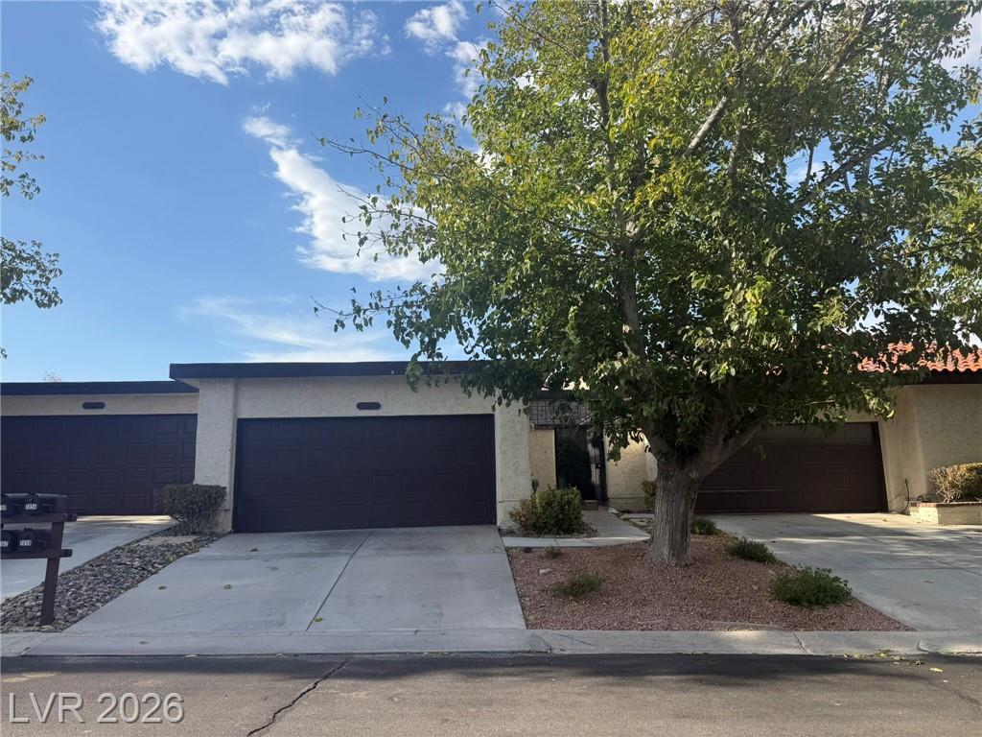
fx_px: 681
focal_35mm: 24
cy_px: 368
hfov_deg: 71.6
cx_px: 491
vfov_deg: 56.8
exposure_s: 1/2445
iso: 80
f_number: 1.78
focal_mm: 6.76
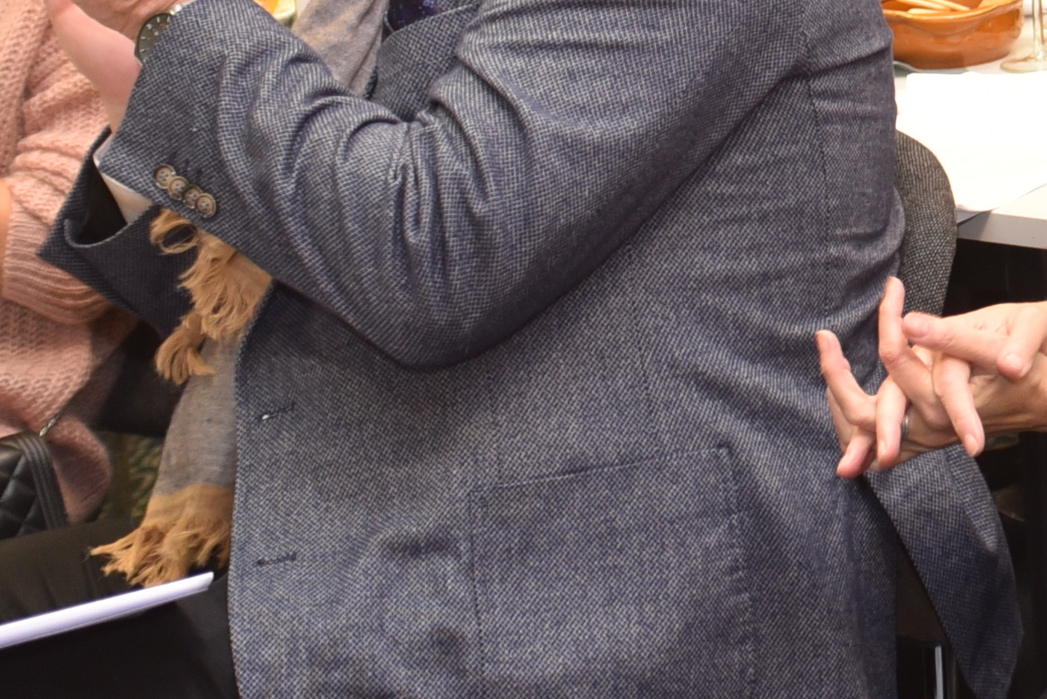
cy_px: -214
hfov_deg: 13.5
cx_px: 1763
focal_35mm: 139
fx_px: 4045
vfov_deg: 9.7
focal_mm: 32
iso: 800
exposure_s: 1/60
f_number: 3.5
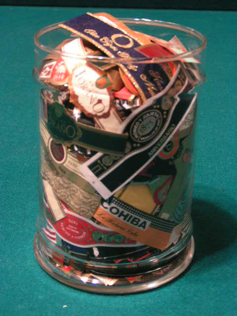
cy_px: 158
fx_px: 593
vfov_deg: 29.8
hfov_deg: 22.6
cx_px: 118
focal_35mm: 65
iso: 200
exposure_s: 1/5
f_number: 3.2
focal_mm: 10
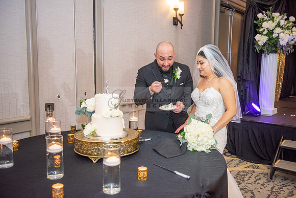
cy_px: 99
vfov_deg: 36.9
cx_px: 148
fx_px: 296
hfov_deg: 53.1
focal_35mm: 36
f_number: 2.8
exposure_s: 1/200
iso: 1600
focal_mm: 36
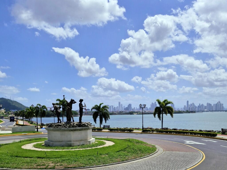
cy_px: 85
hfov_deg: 73.9
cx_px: 114
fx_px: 151
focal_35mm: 23
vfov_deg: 58.9
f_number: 1.8
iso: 50
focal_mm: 5.54
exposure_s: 1/5000
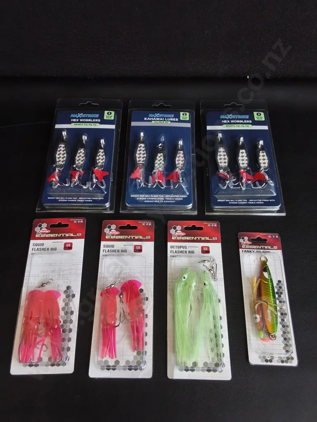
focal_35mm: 27
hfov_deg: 51.4
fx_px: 330
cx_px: 158
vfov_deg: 65.3
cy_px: 211
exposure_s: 1/120
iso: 50
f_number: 2
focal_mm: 2.87
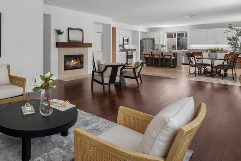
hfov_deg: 68.5
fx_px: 167
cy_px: 46
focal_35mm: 25
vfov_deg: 49.8
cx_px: 72
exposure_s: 1/6
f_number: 8
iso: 2000
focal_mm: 16
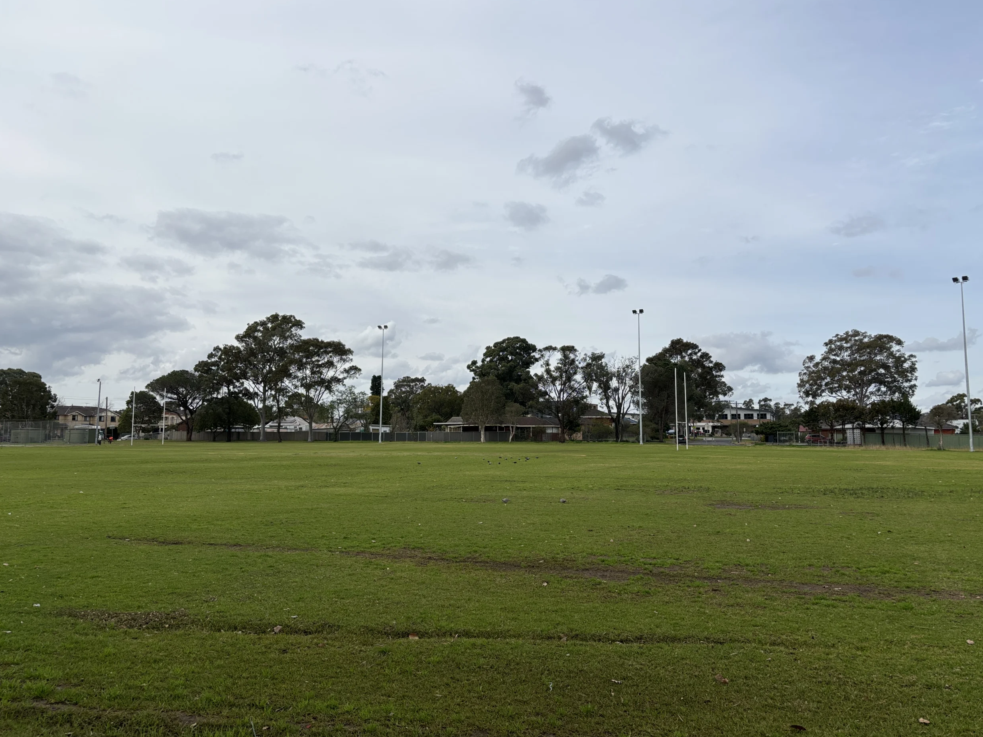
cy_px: 365
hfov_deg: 65.3
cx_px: 506
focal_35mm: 27
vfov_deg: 51.4
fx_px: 767
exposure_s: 1/4255
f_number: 1.6
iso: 50
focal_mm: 5.96
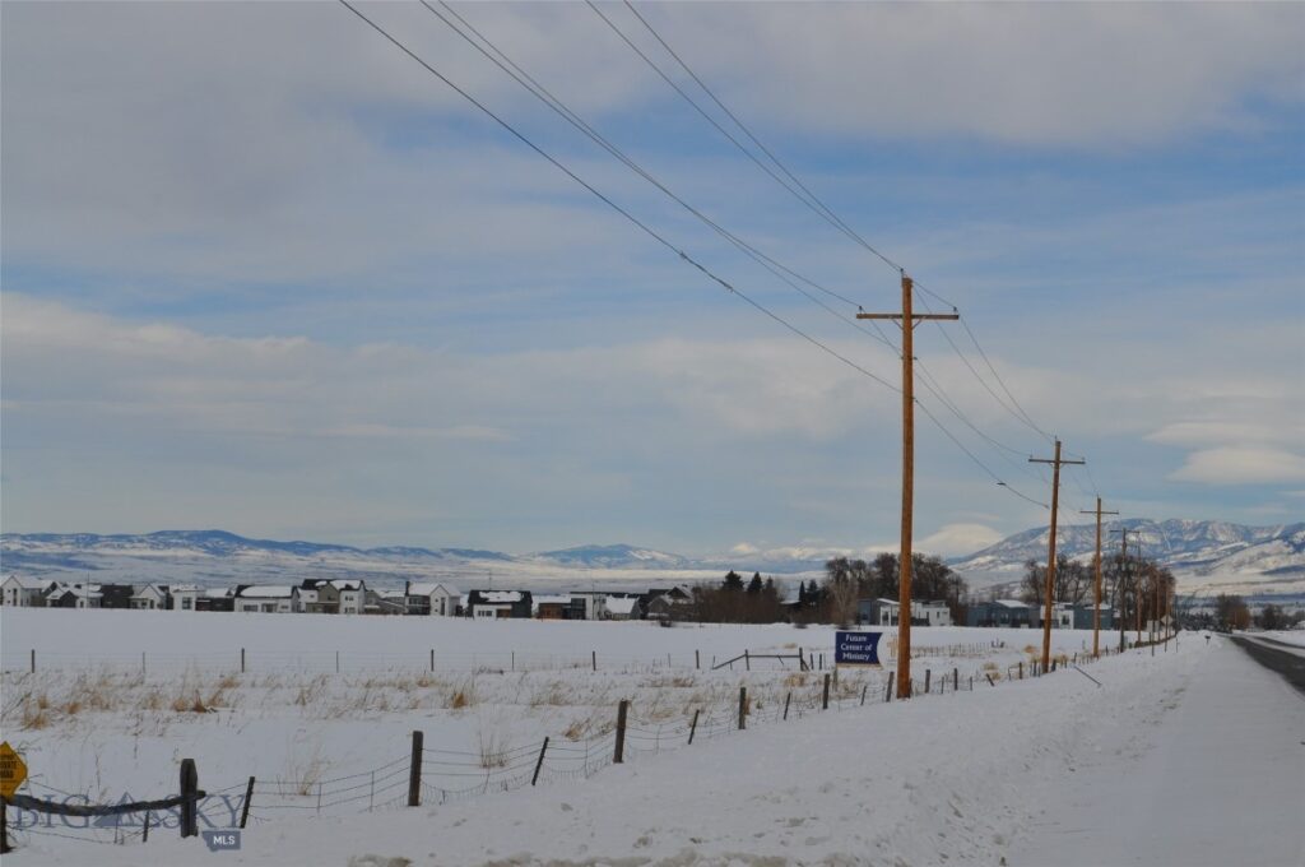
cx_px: 652
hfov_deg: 24.6
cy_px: 434
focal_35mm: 82
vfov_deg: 16.5
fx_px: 2987
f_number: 11
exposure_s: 1/500
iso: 200
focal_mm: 55
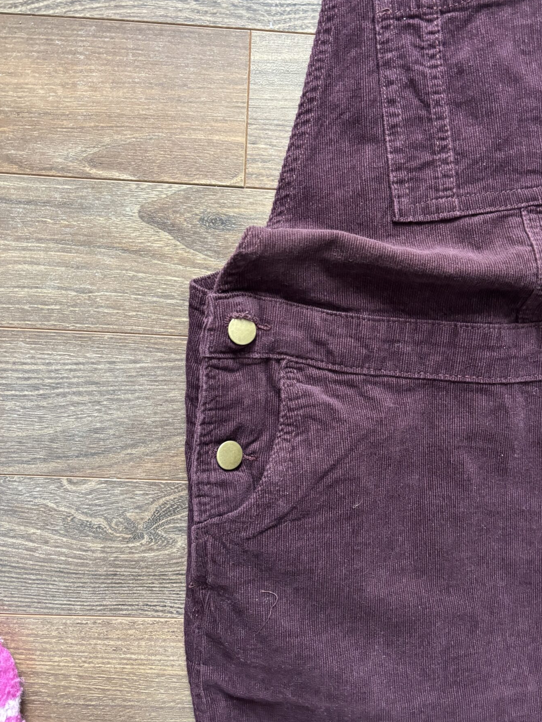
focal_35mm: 30
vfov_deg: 60.0
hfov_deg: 46.7
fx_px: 626
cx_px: 311
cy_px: 354
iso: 400
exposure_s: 1/60
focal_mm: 5.96
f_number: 1.6
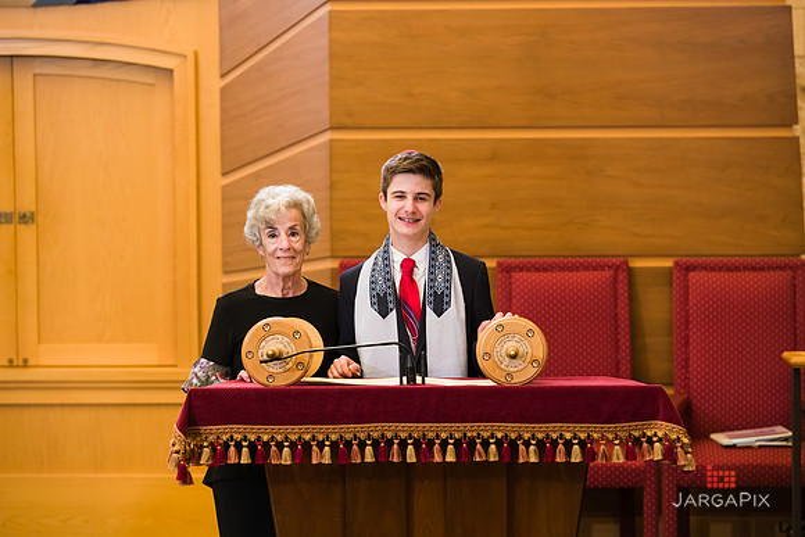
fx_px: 3355
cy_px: 268
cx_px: 402
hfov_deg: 13.7
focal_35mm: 150
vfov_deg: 9.2
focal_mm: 150
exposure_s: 1/200
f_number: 5.6
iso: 1600
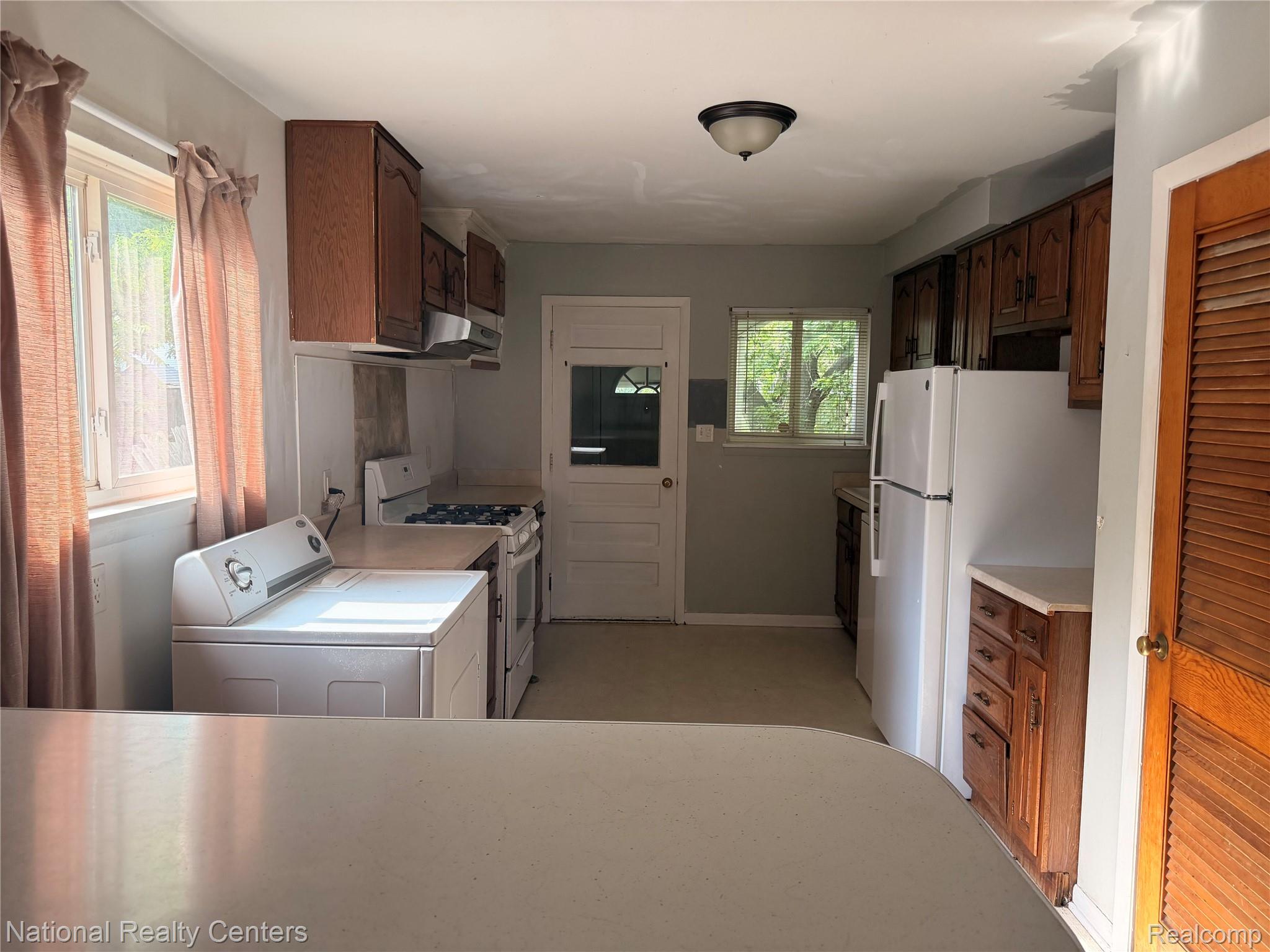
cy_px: 476
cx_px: 635
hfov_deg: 71.6
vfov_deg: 56.8
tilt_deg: -3.9
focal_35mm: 24
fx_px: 881
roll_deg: -0.3
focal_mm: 6.76
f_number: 1.78
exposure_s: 1/142
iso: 200
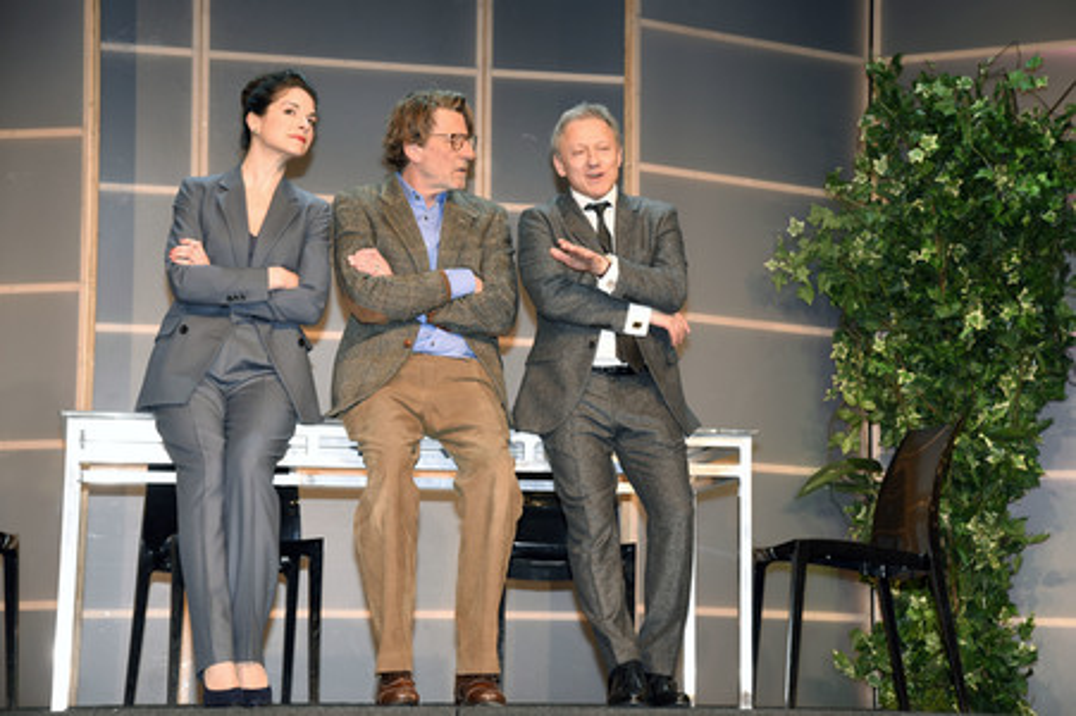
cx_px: 538
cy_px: 358
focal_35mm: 78
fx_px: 2330
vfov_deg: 17.5
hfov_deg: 26.0
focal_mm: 78
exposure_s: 1/80
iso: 640
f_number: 6.3
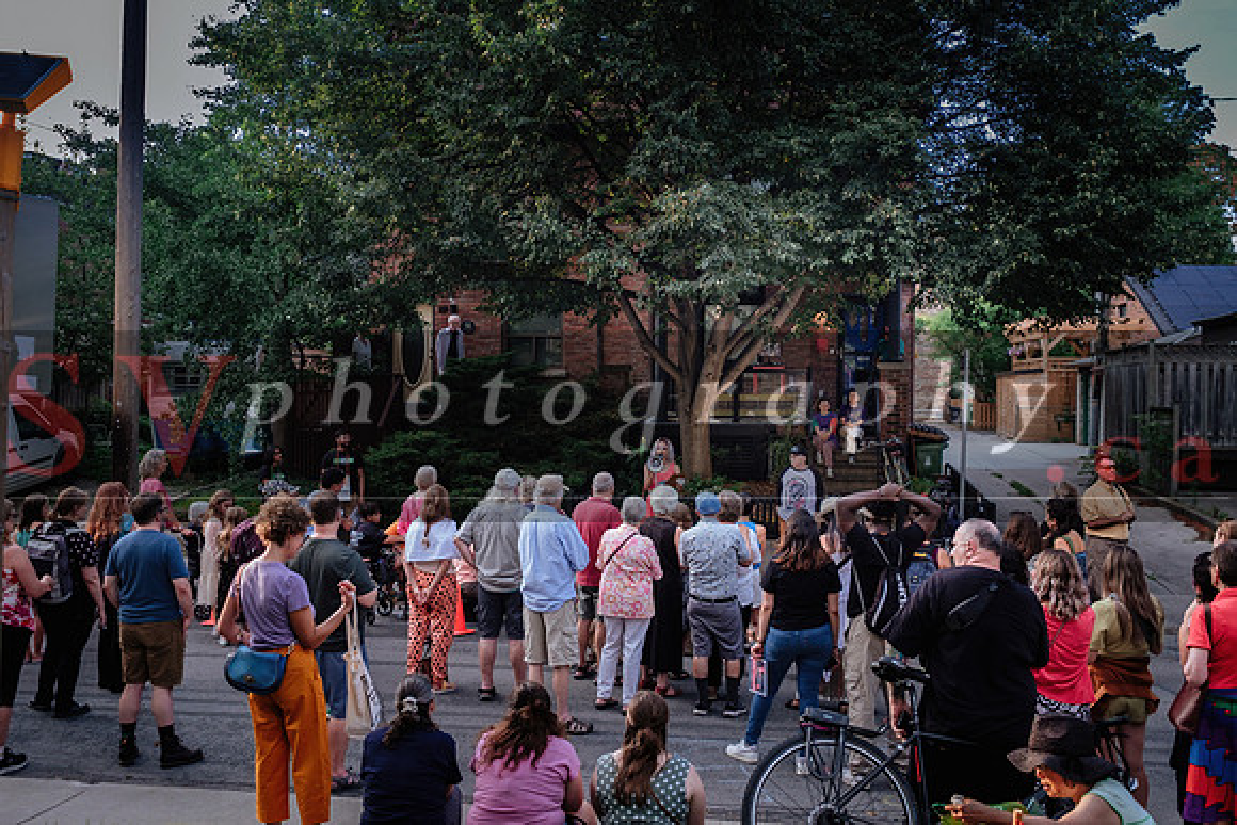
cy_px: 413
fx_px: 1269
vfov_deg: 36.0
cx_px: 610
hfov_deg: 52.0
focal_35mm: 37
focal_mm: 24
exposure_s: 1/400
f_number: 4
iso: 800
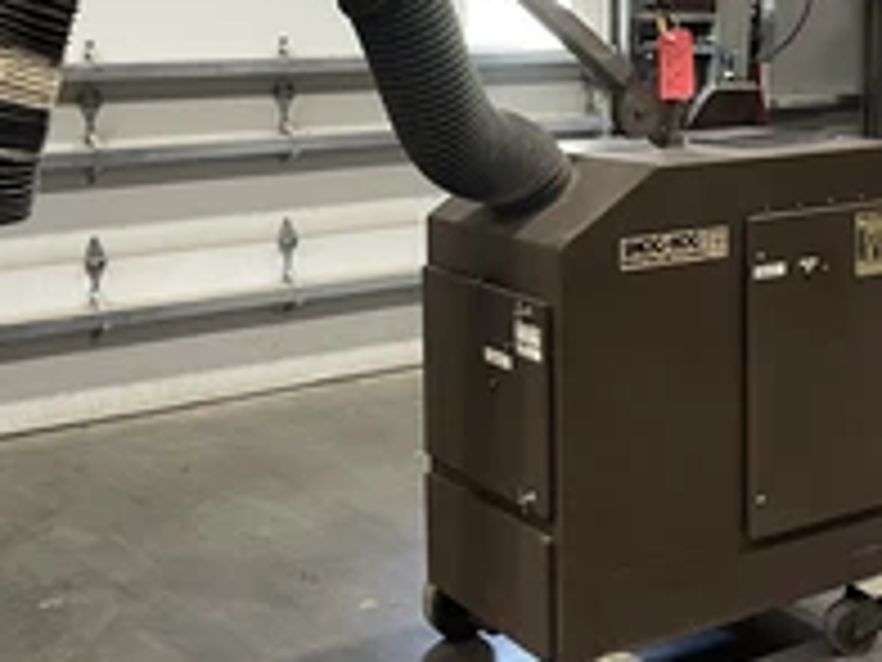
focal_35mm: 51
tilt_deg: -5.4
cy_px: 140
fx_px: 1299
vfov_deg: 28.0
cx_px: 414
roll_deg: +0.2
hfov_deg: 37.5
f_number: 1.6
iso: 320
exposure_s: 1/60
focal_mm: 5.1
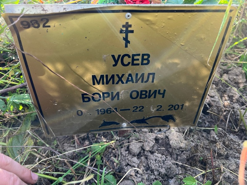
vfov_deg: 53.1
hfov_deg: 67.3
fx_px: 186
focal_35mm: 26
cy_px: 92
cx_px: 124
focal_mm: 5.7
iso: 125
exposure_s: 1/121
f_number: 1.5
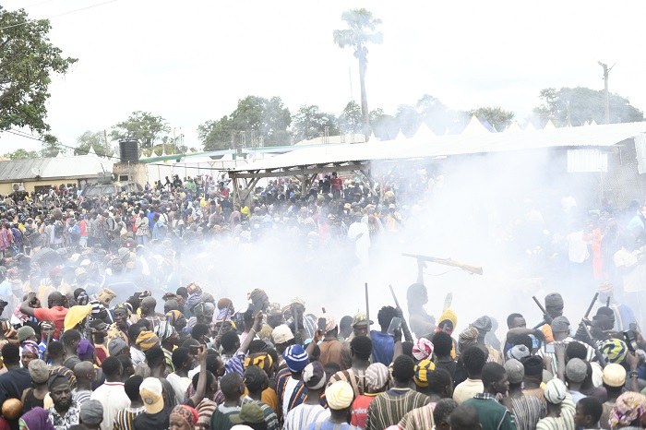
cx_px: 323
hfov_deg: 39.6
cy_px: 215
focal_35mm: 50
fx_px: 897
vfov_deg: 27.0
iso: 100
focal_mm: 50
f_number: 2.8
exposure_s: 1/640
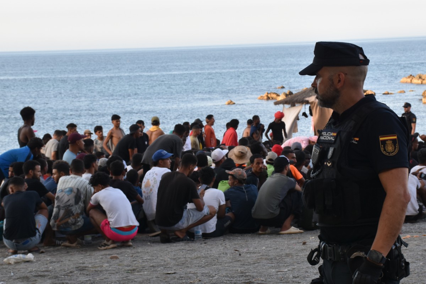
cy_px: 142
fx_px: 799
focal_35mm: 68
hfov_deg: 29.9
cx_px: 213
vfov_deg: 20.2
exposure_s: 1/250
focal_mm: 45
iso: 400
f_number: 8
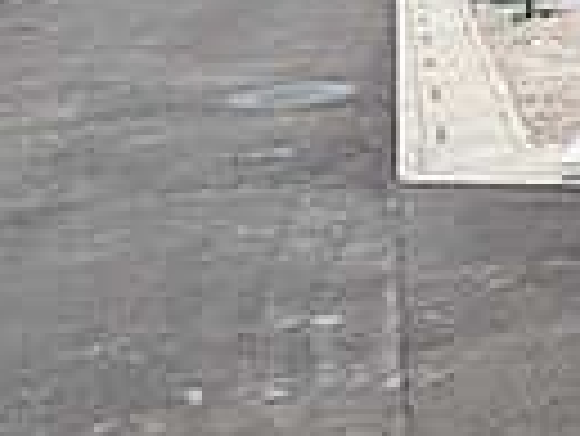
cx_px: 1191
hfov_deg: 18.3
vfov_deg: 19.4
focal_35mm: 65
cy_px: -238
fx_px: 1090
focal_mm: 1.83
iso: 50
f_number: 2.2
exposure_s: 1/1852
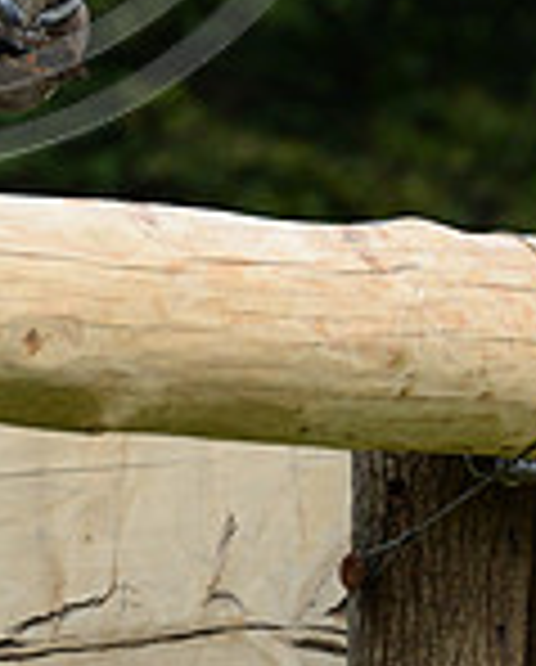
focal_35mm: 1467
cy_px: -495
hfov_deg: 1.1
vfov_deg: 1.3
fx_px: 29000
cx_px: -149
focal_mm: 400
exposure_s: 1/1000
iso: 1000
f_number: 8
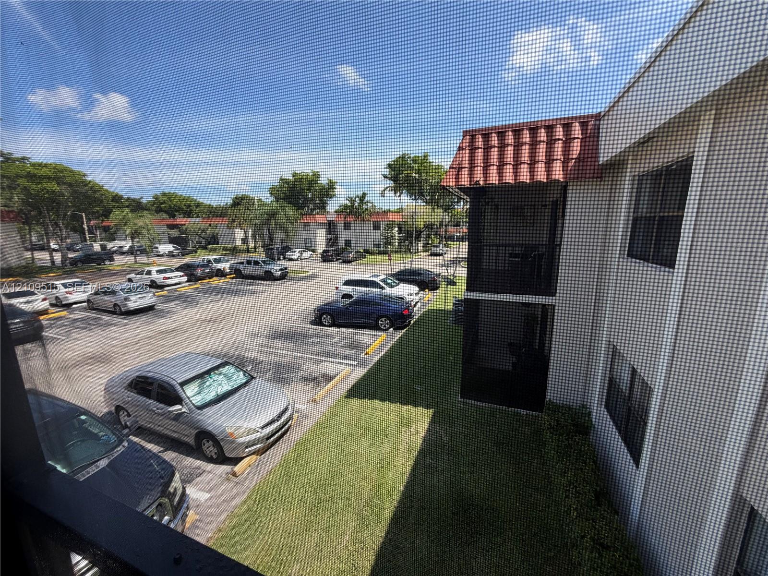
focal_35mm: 14
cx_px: 384
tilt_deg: -9.4
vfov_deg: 85.7
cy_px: 288
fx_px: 311
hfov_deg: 102.1
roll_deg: +1.8
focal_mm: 2.22
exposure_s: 1/644
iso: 40
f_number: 2.2
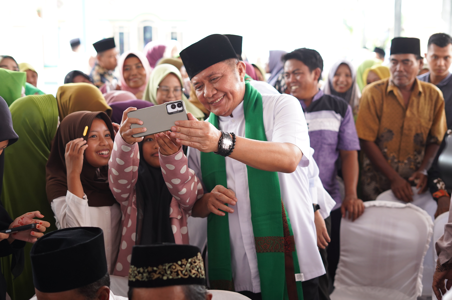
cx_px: 226
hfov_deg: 39.6
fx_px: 627
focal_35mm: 50
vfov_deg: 26.9
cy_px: 150
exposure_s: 1/400
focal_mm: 50
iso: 1250
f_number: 2.8
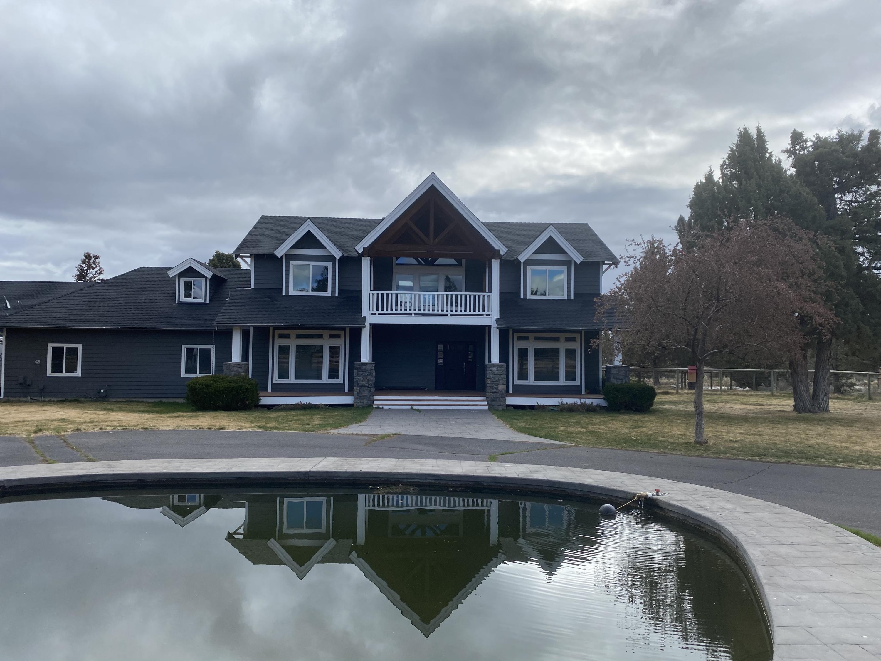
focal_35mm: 26
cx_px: 440
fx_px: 662
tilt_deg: +1.5
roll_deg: -0.7
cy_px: 330
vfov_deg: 53.1
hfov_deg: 67.3
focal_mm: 4.25
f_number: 1.8
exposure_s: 1/3846
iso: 32
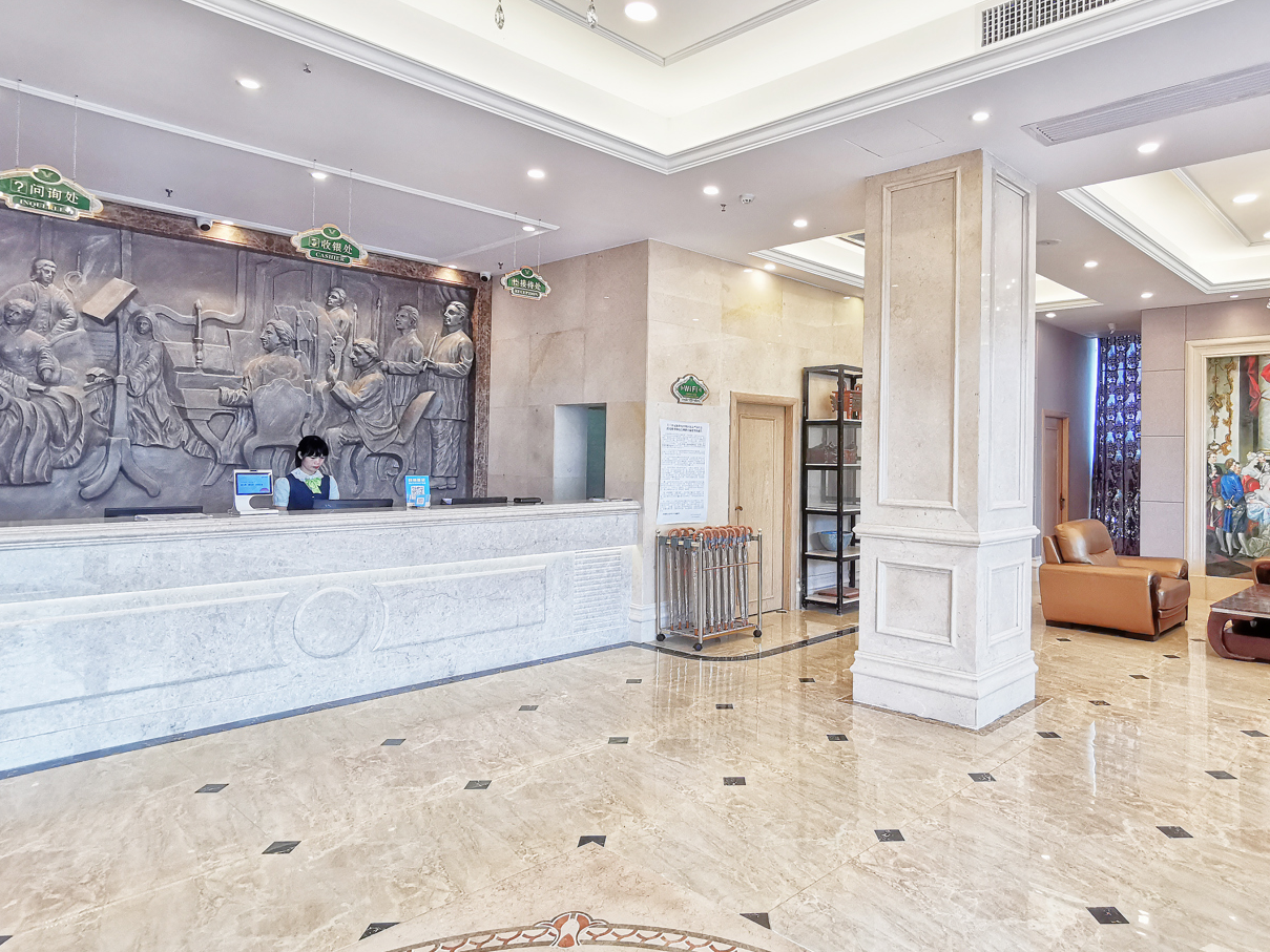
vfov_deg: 61.0
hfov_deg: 76.0
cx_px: 725
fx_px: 807
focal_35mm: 22
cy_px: 441
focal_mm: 2.35
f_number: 2.2
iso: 200
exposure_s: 1/100
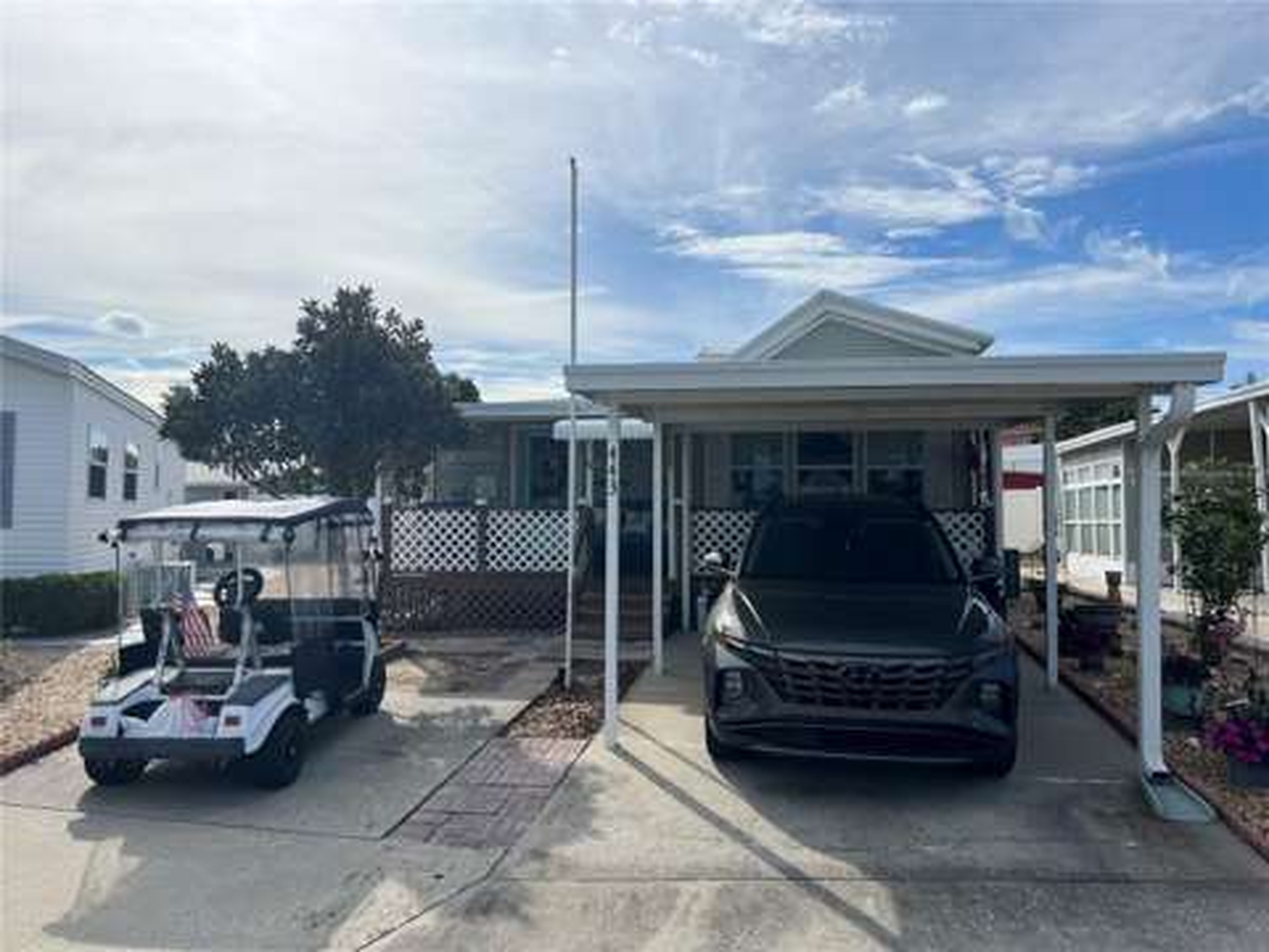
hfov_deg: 67.3
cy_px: 476
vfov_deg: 53.1
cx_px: 634
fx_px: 953
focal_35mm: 26
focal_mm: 5.7
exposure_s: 1/9434
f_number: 1.5
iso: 50
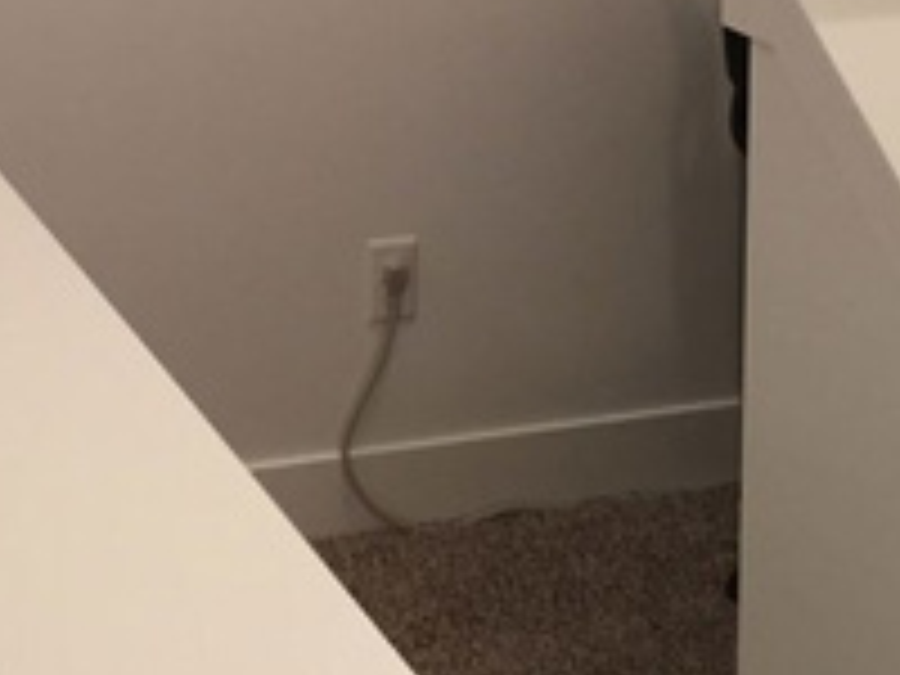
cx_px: 122
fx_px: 2418
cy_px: -346
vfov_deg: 14.7
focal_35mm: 93
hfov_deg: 20.7
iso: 40
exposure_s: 1/30
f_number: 2.2
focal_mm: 4.15
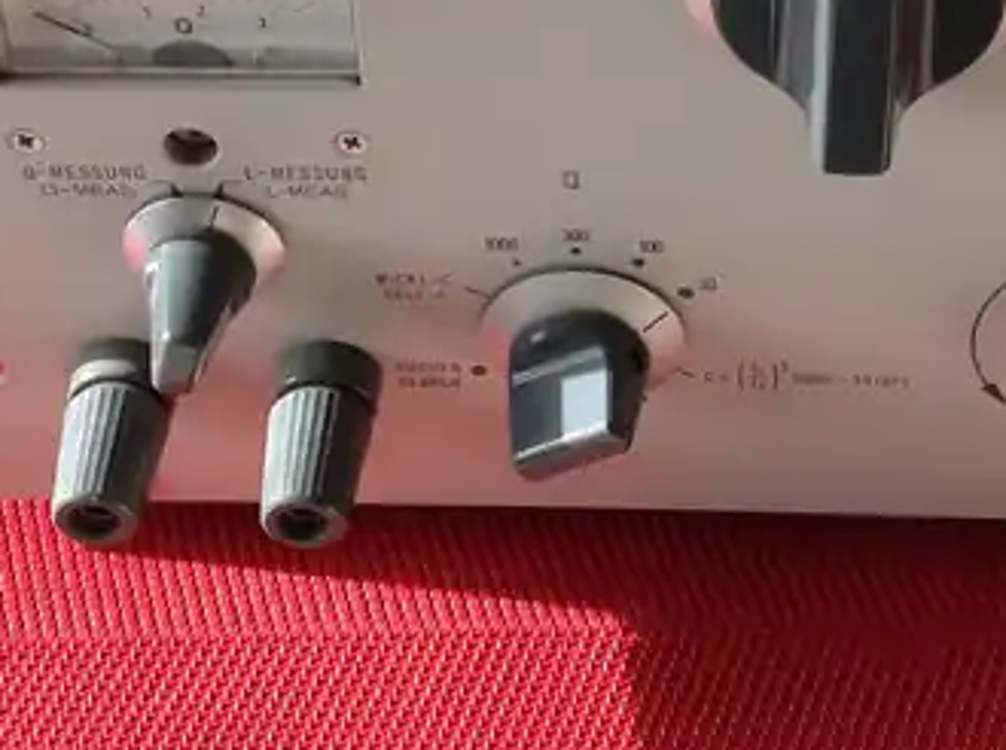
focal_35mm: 106
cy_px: -201
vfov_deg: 13.4
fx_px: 3074
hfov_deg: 18.5
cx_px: 698
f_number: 2.4
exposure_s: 1/302
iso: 50
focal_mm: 4.28
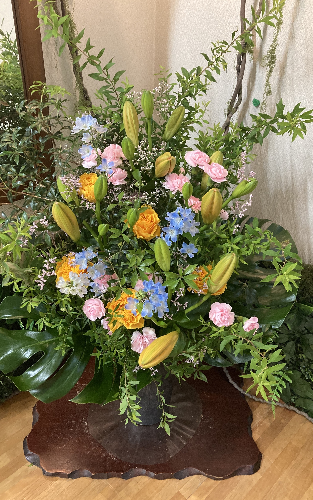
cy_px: 252
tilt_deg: -30.3
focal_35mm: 30
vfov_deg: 62.9
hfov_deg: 41.8
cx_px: 149
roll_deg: -2.9
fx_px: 409
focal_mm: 4
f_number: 1.8
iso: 250
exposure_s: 1/40
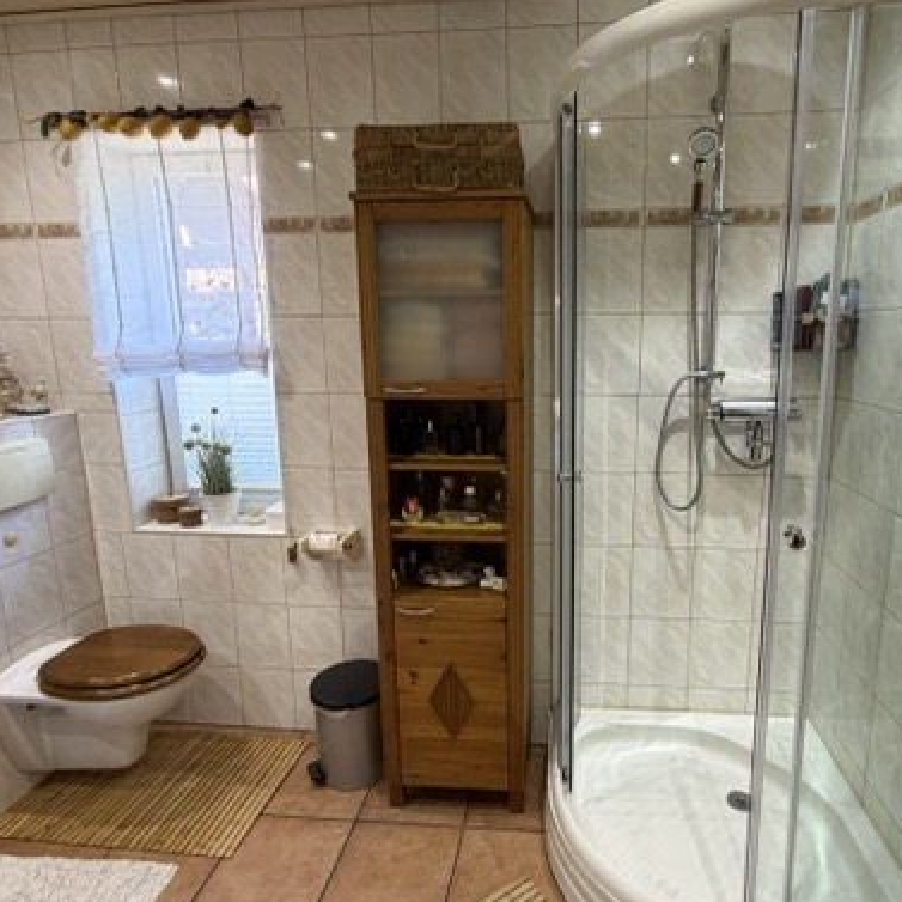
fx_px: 619
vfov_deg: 72.1
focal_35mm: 21
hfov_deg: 71.5
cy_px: 455
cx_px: 534
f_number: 2.2
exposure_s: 1/50
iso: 250
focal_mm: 2.22
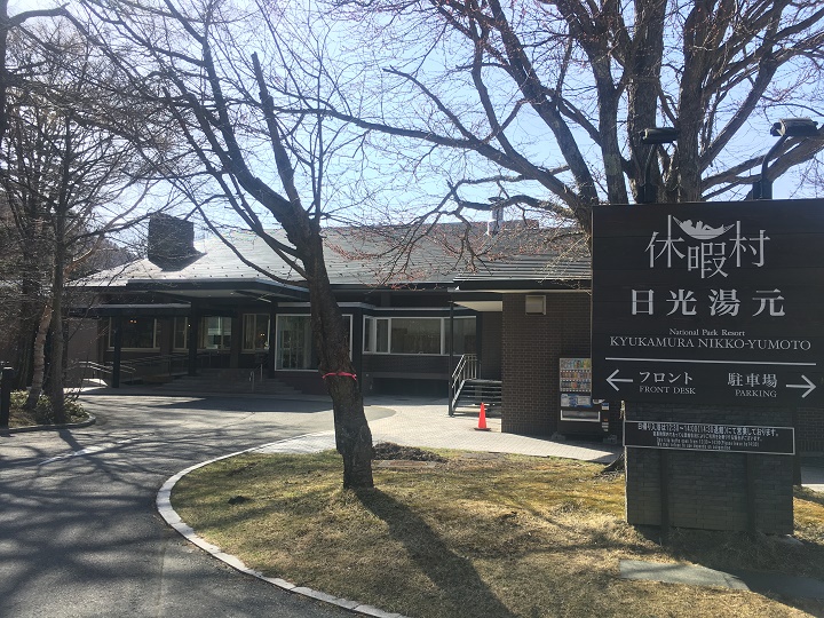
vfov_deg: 48.2
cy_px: 309
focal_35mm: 29
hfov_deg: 61.7
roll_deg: -1.0
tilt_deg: +3.0
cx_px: 412
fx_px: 690
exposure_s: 1/557
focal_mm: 4.15
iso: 25
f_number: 2.2
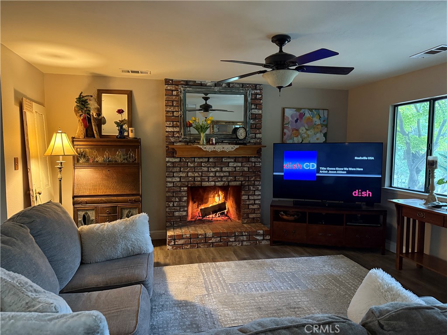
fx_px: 310
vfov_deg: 56.8
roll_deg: +0.0
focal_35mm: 24
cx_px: 224
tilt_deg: -4.2
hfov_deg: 71.6
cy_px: 168
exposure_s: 1/40
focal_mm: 6.76
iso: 800
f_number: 1.78
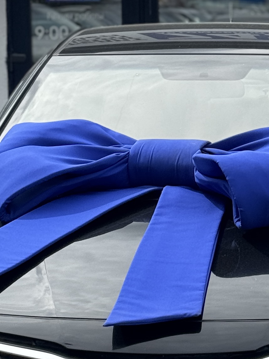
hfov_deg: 8.7
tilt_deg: -2.8
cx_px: 248
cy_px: 99
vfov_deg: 11.7
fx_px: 1751
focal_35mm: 169
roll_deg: +0.7
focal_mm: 6.76
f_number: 1.78
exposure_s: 1/2331
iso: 64
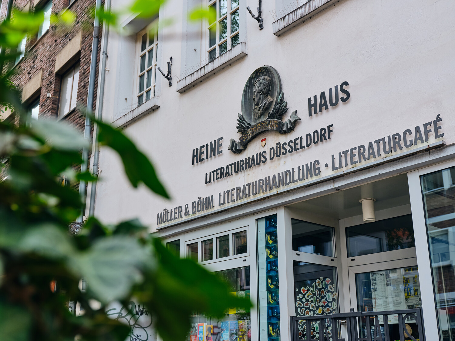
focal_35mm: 40
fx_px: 526
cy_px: 170
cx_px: 228
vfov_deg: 36.0
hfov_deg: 46.8
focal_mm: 50
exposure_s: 1/200
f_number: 5
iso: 400
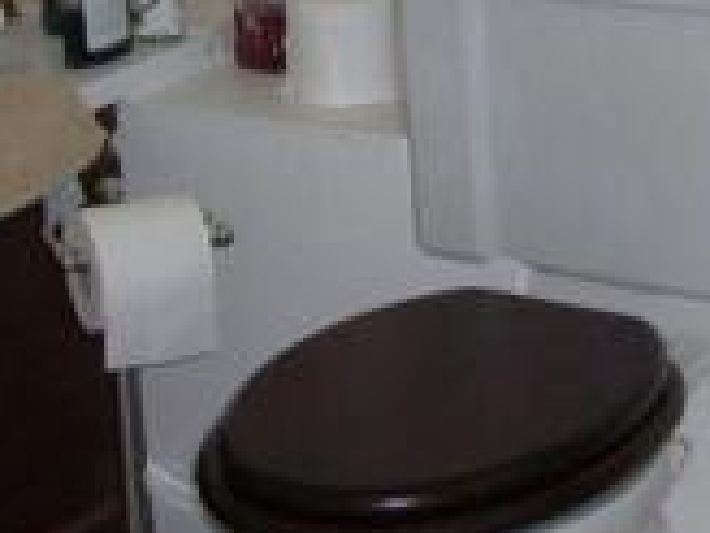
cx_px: 768
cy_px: -128
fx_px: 2769
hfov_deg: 14.3
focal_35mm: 135
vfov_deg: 10.8
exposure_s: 1/60
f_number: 2.7
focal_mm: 6.2
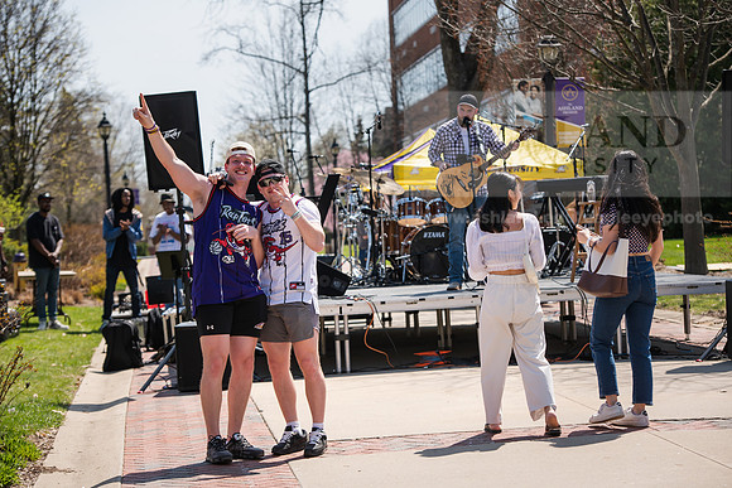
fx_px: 2135
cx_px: 366
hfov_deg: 19.5
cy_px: 244
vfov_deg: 13.0
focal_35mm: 105
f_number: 4.5
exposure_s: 1/640
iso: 125
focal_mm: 105
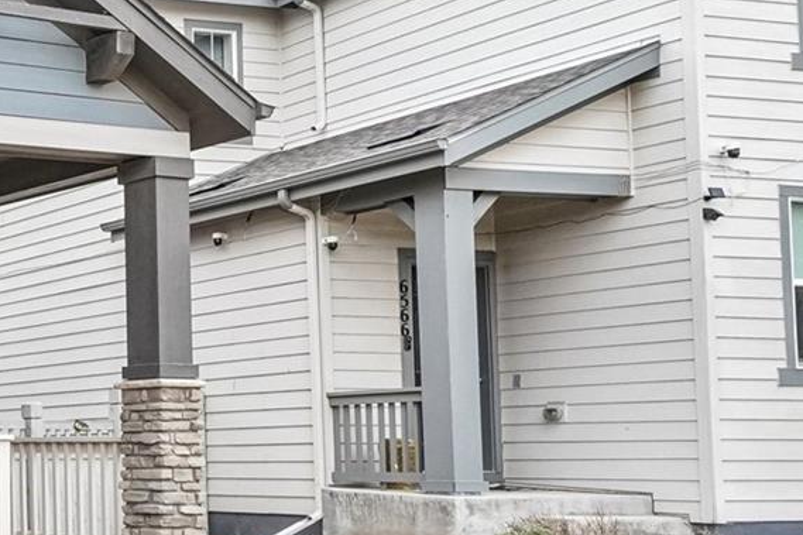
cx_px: -296
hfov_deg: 27.1
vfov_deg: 22.6
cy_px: 126
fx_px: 1325
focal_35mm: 59
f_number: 8
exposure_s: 1/200
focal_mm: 14.1
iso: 800
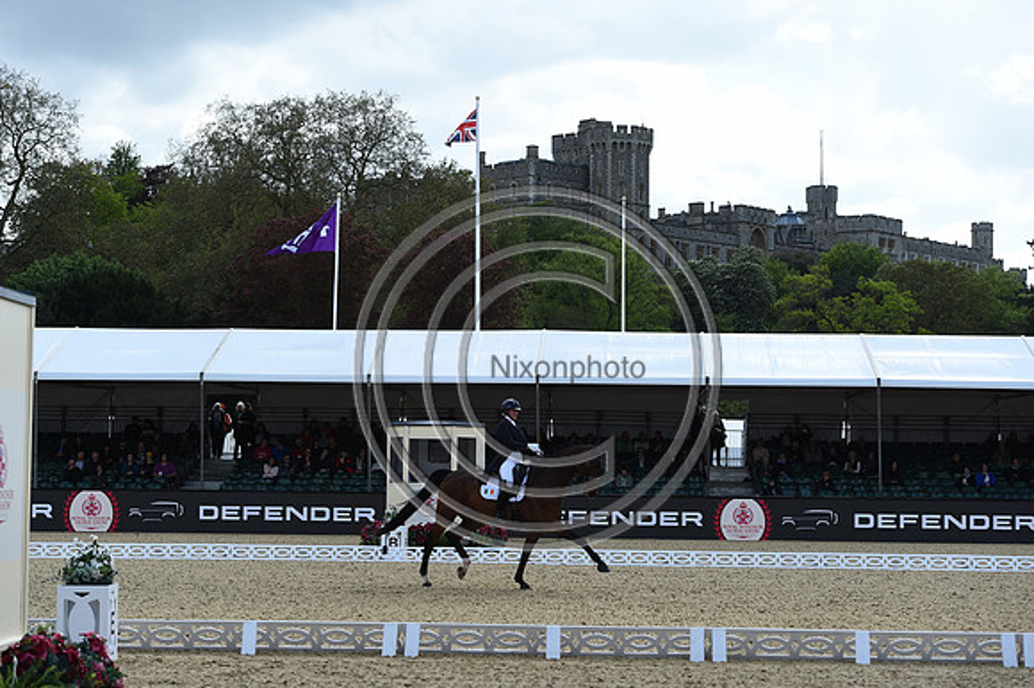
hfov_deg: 24.8
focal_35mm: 82
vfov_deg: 16.6
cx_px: 517
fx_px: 2354
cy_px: 344
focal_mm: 82
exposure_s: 1/1250
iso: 250
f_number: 5
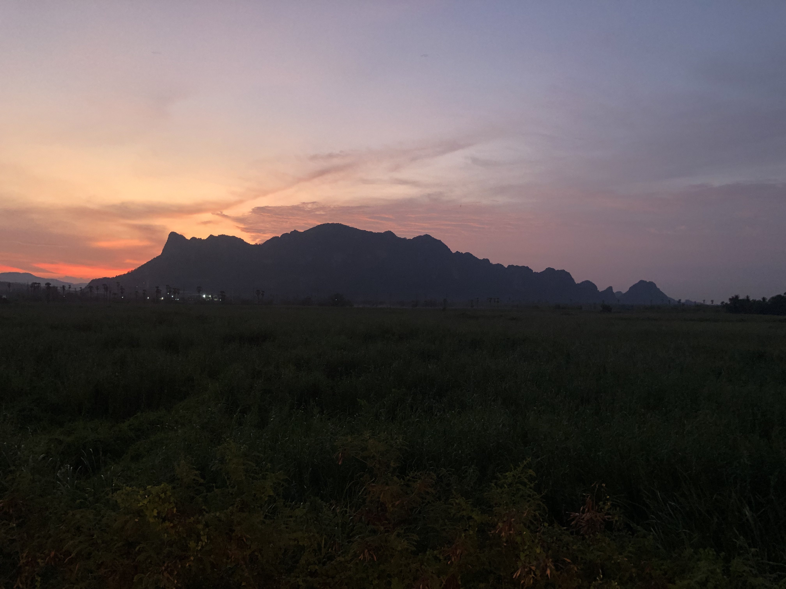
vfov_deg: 49.7
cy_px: 294
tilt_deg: -1.7
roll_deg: -0.6
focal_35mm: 28
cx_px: 393
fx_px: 636
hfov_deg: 63.4
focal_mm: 3.99
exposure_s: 1/30
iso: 400
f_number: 1.8
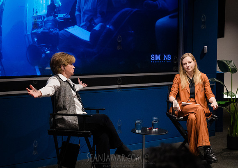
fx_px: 384
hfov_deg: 34.3
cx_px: 96
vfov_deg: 24.7
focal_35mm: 57
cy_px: 74
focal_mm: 47
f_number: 4
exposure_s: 1/160
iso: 8000
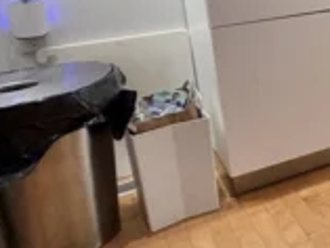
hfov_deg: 19.0
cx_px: 666
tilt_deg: -10.2
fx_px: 544
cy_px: -21
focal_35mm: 57
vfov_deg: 24.1
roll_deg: +0.3
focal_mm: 2.22
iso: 200
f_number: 2.2
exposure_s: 1/60
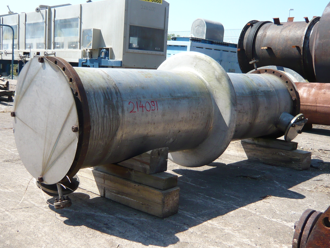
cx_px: 166
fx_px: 381
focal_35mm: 40
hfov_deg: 46.8
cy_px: 122
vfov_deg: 36.0
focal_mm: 4.6
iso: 100
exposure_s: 1/640
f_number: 2.8
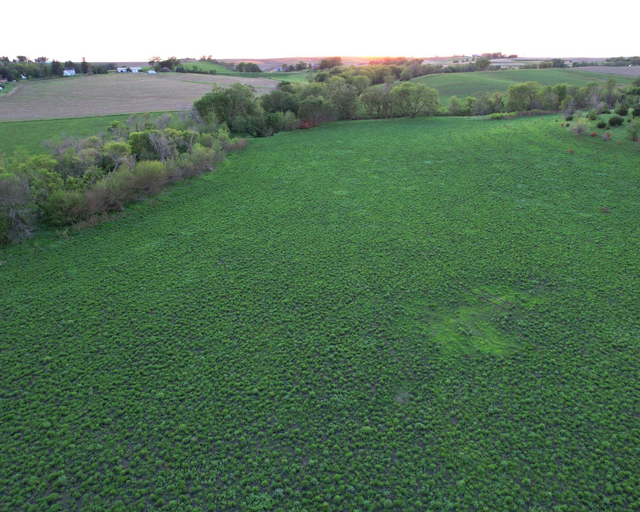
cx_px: 337
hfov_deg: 68.1
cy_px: 258
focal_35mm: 25
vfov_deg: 56.8
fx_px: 474
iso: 100
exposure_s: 1/40
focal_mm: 8.38
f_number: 2.8
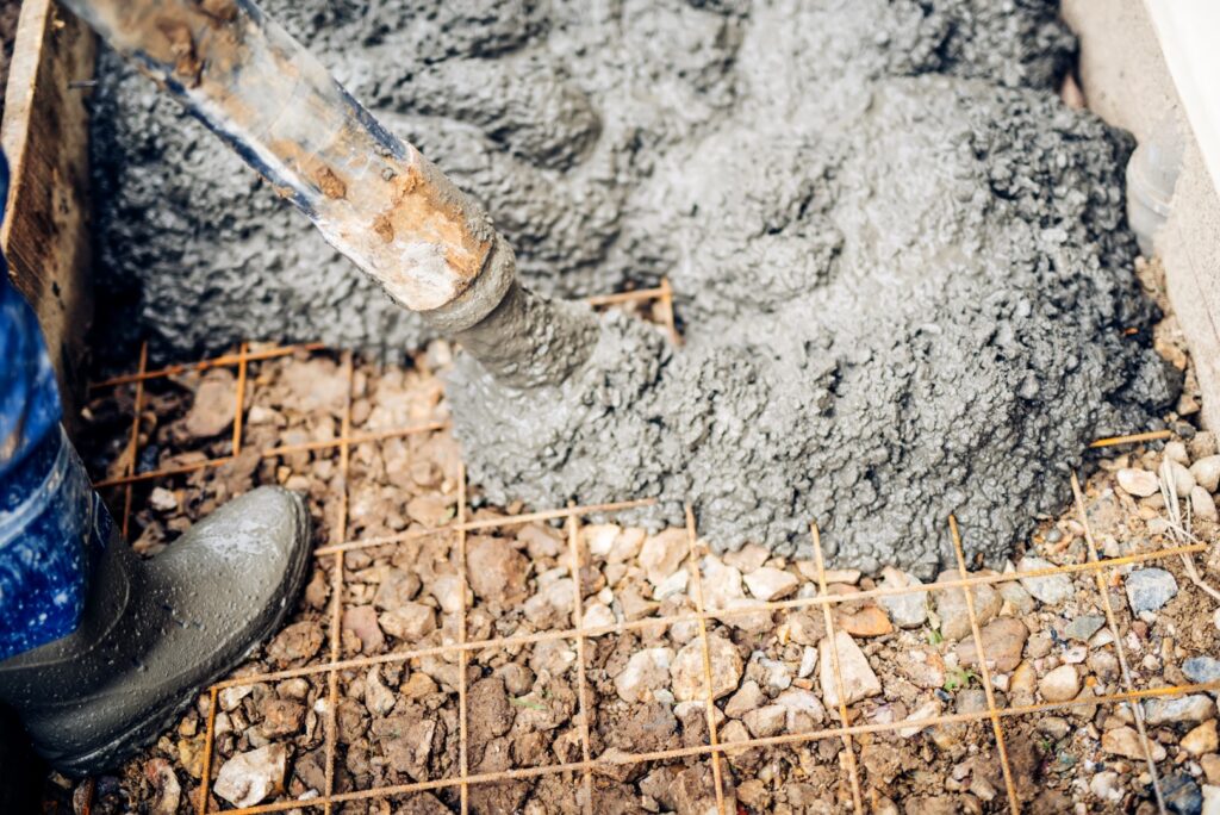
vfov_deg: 27.0
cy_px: 408
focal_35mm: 50
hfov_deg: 39.6
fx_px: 1695
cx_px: 610
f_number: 1.4
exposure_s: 1/1250
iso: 250
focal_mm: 50
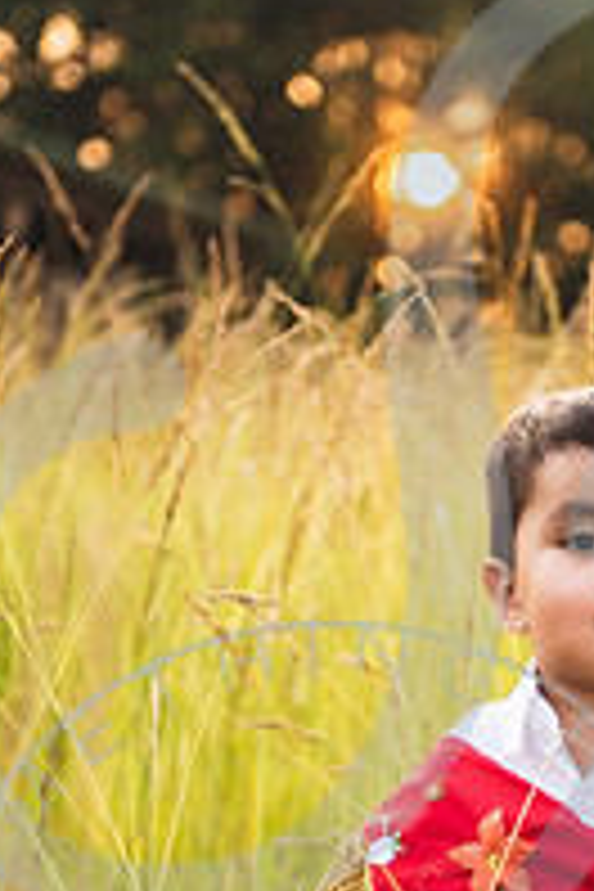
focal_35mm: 132
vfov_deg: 15.4
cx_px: 536
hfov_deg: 10.3
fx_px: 3267
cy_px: 698
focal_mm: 58
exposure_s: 1/160
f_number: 2.8
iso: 100
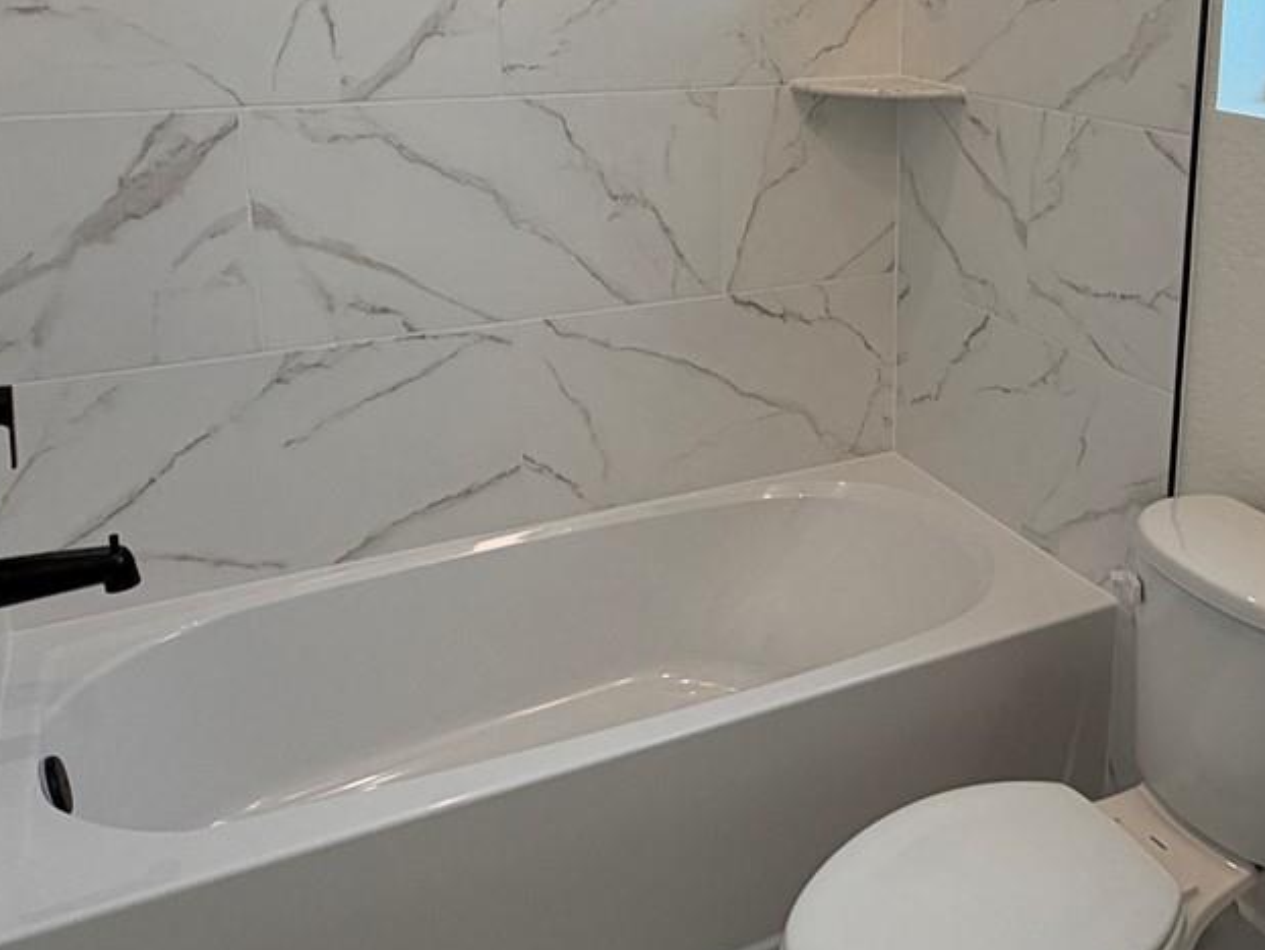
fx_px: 1316
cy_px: 271
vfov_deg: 38.9
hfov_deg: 49.5
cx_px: 929
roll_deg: -1.4
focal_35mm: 36
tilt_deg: -13.0
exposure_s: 1/120
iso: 100
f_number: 2.2
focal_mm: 2.22
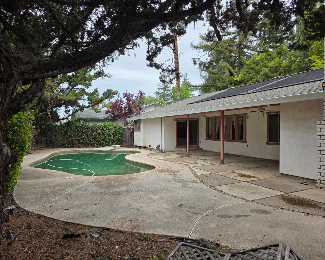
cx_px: 154
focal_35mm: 24
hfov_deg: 70.2
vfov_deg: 58.8
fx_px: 231
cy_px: 130
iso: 80
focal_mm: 6.3
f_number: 1.7
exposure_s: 1/2723
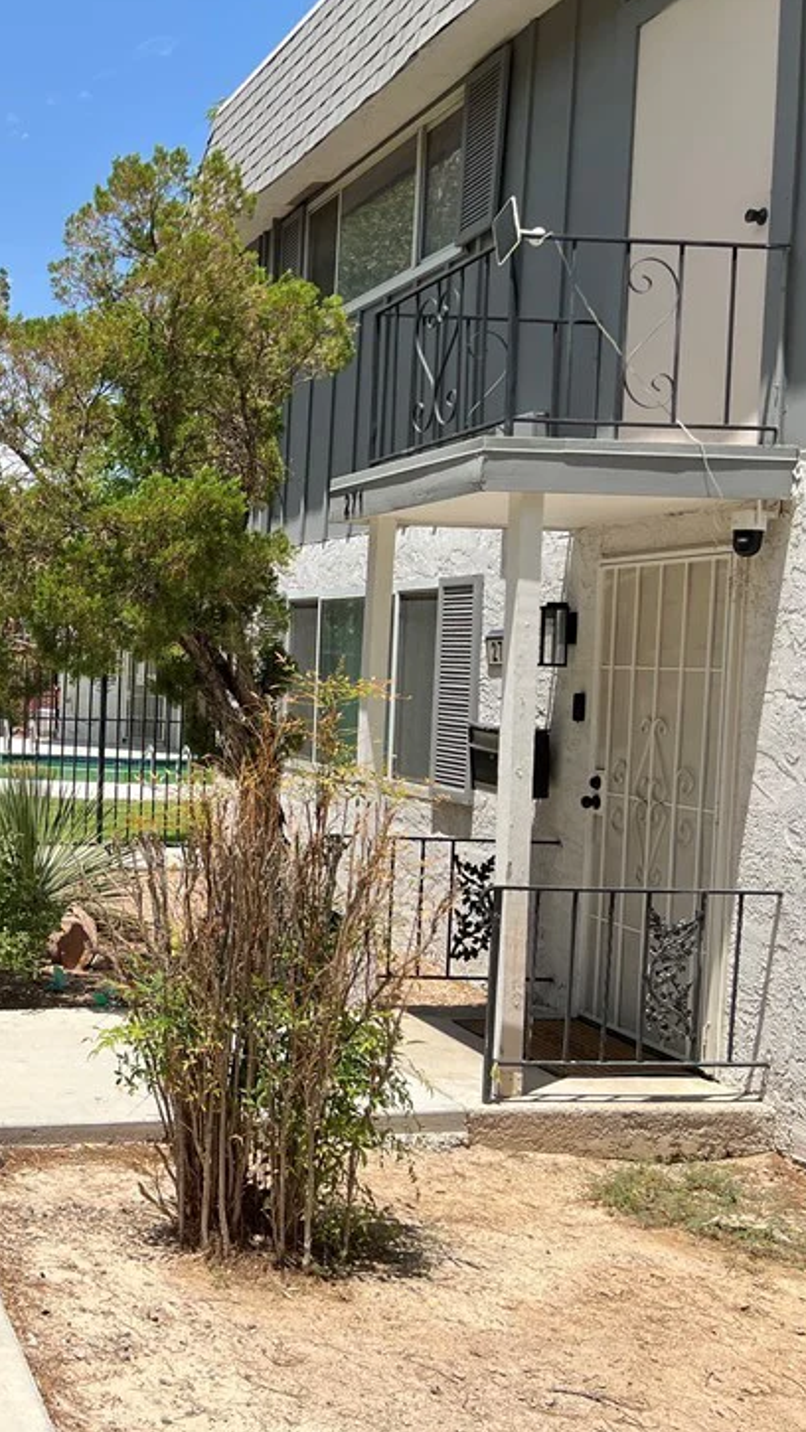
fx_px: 1519
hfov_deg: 27.1
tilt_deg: -0.7
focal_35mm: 40
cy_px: 705
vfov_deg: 50.5
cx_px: -97
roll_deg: -1.0
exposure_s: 1/4274
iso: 50
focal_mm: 5.7
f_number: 1.5
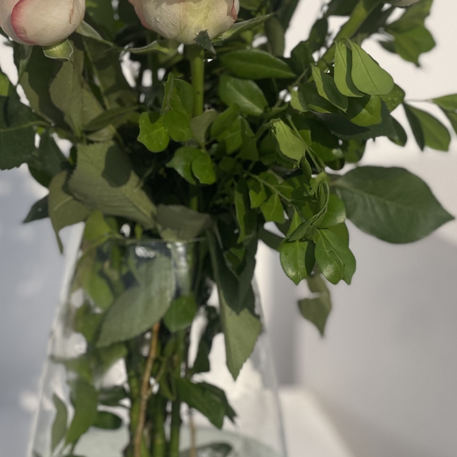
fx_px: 1598
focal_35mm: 107
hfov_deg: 16.3
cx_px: 198
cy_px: 80
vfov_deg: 16.1
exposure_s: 1/2950
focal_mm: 7.5
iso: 32
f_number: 2.2
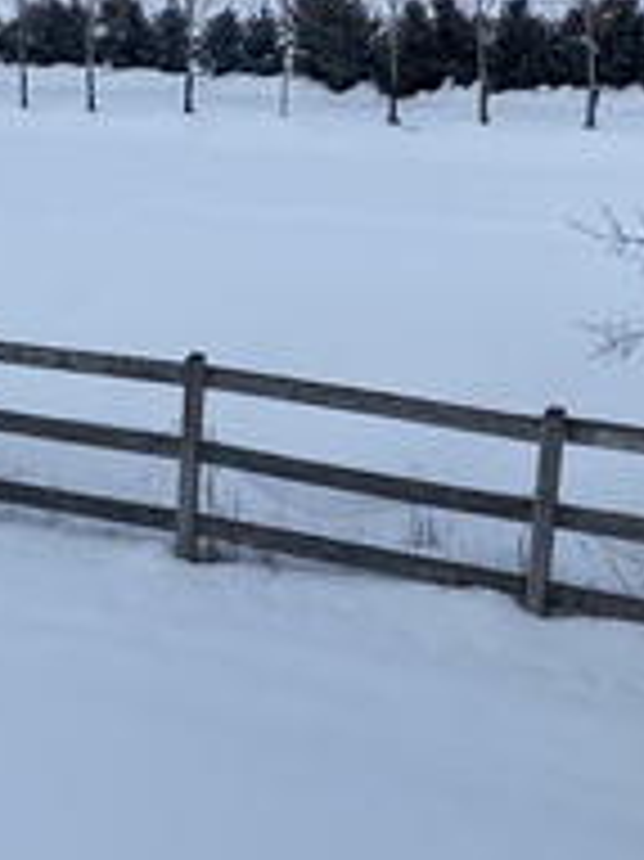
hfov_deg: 16.0
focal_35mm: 91
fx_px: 2260
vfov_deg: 21.5
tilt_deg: -8.5
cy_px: 331
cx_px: 86
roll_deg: +2.5
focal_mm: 4.25
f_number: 1.8
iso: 32
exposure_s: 1/1866
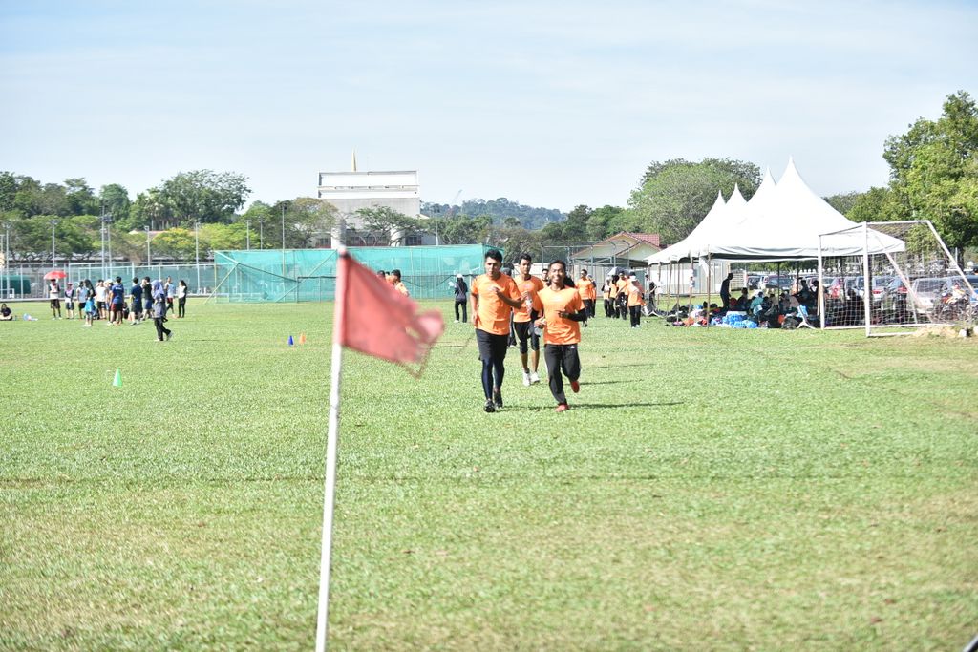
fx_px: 1902
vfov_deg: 19.5
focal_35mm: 70
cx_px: 489
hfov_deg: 28.8
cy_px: 326
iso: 100
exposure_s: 1/800
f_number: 2.8
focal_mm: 70
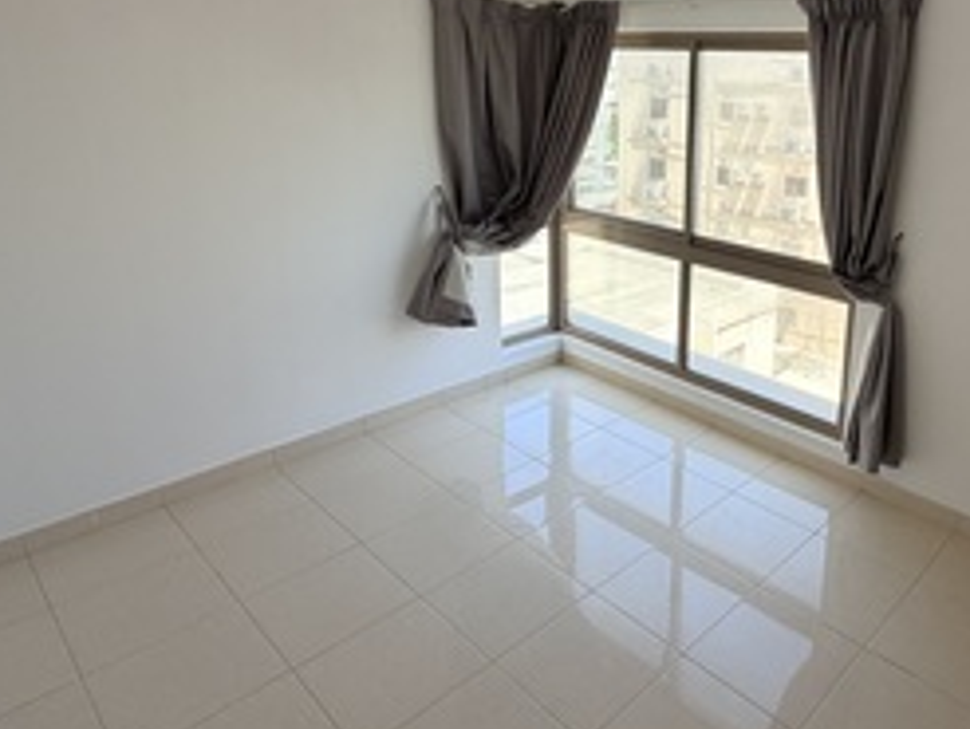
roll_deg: -1.3
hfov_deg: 64.5
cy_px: 234
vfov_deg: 52.0
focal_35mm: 26
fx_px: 729
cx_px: 688
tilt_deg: -14.0
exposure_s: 1/121
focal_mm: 2.22
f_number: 2.2
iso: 125
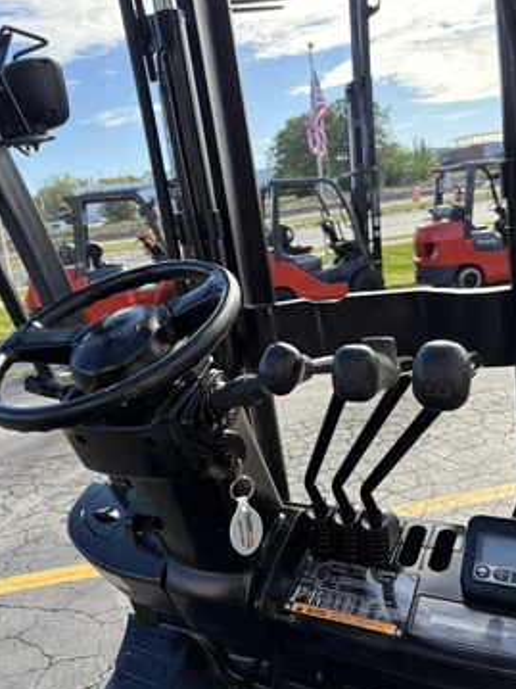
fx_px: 577
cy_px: 347
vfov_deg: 61.7
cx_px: 240
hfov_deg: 48.2
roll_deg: +7.3
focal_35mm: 29
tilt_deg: -10.6
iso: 64
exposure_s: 1/895
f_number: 1.6
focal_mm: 5.96
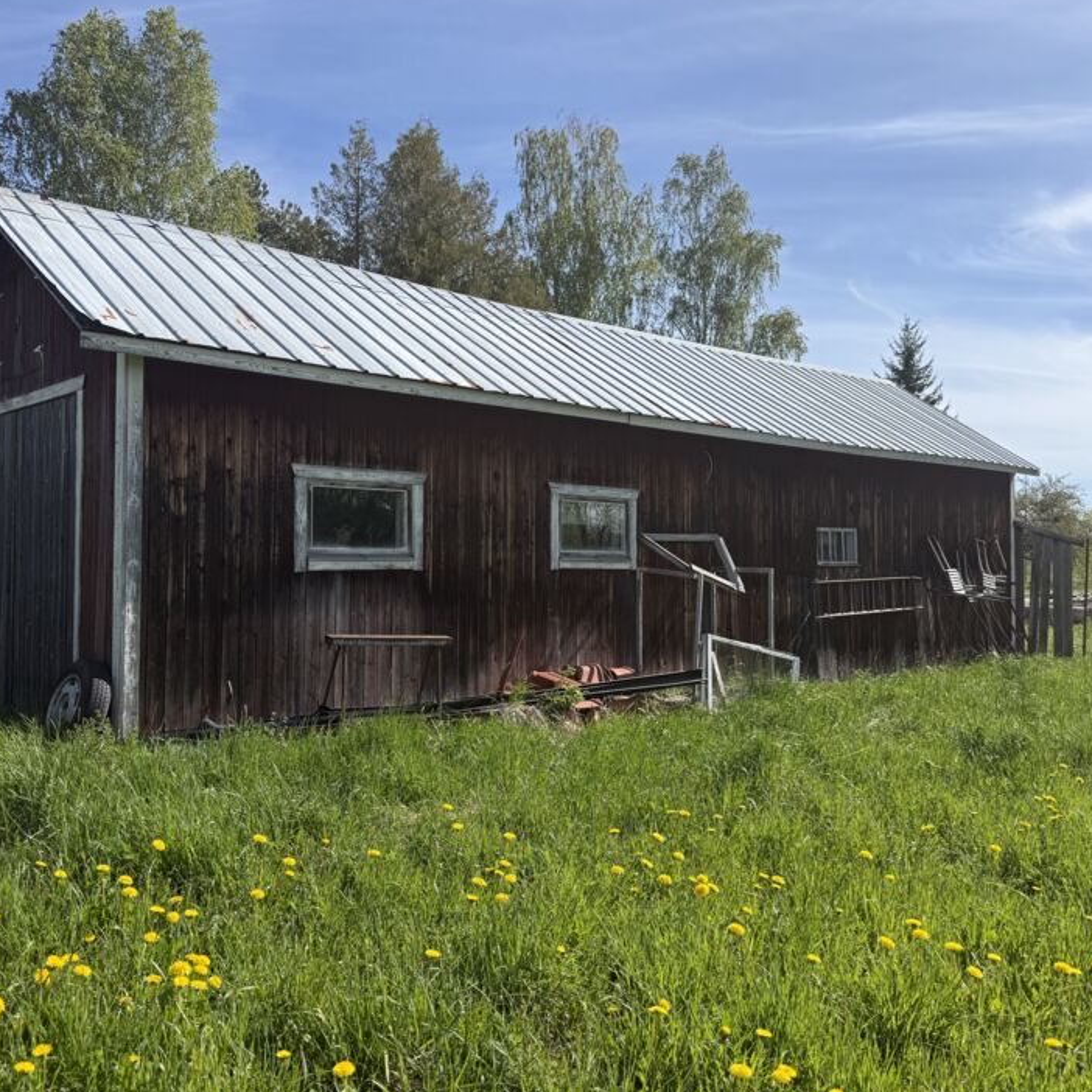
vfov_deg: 55.6
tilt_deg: +5.4
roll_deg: -1.3
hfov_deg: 55.6
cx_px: 509
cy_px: 540
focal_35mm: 29
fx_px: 1035
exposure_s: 1/4673
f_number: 1.78
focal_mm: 6.76
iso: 80
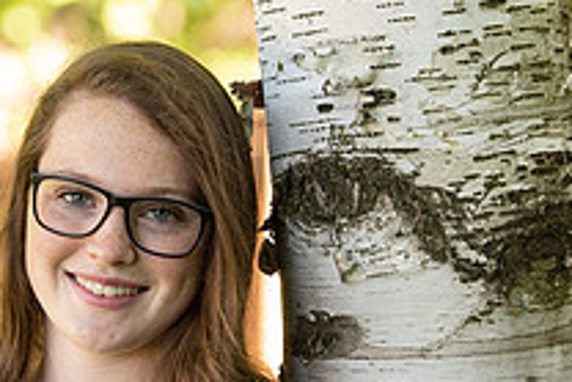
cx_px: 135
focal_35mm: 265
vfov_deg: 5.2
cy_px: 389
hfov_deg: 7.8
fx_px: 4213
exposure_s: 1/200
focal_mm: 95
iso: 400
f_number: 2.8
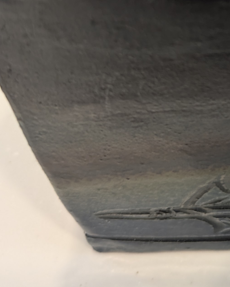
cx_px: 292
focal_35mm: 74
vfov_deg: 24.0
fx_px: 630
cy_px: -34
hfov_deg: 19.3
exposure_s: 1/24
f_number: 1.7
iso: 52
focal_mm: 4.53
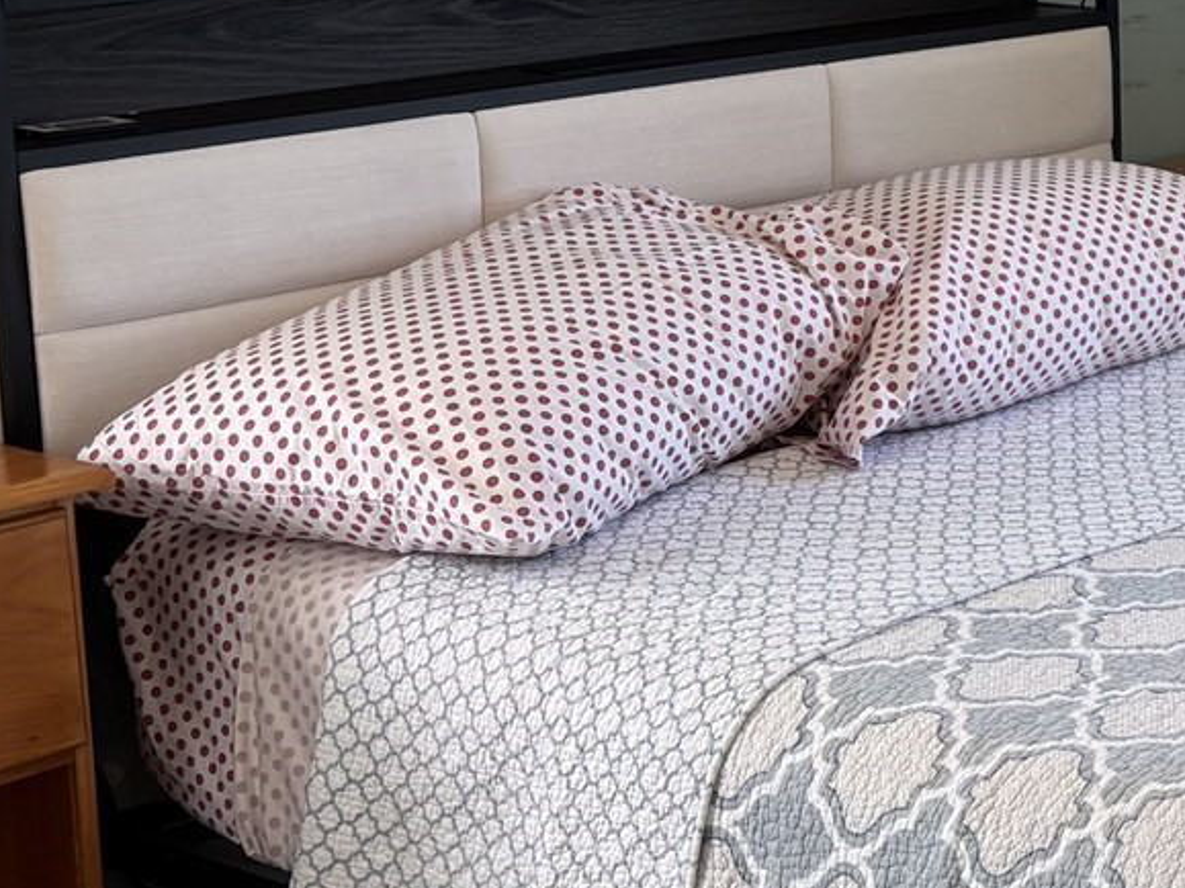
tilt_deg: -10.7
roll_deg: -1.0
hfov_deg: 18.8
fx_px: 3149
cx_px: 1779
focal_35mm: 92
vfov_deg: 15.9
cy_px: 182
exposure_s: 1/120
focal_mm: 5.96
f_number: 1.6
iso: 40
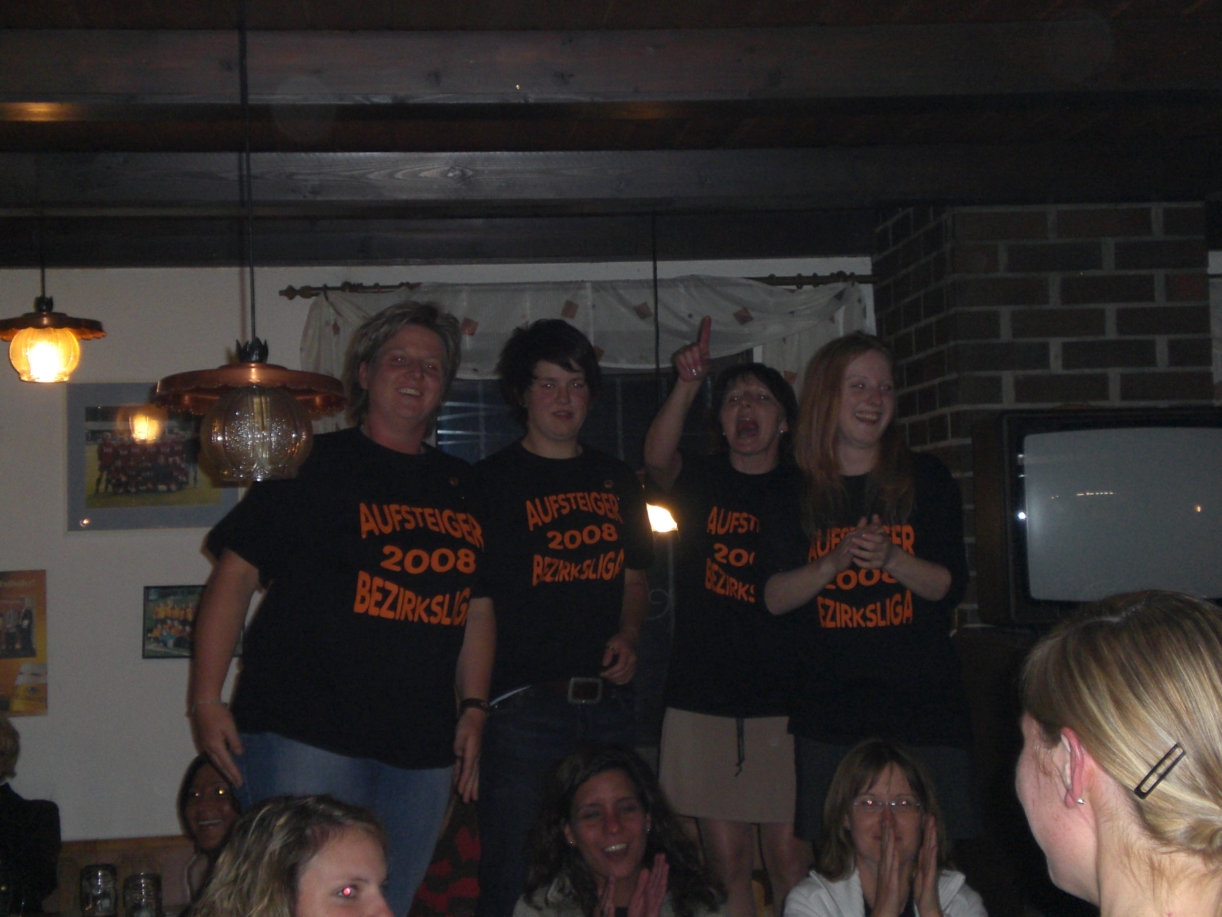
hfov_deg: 30.3
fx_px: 2259
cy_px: 453
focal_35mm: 64
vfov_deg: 22.9
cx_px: 617
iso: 200
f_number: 4
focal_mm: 10.4
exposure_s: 1/60
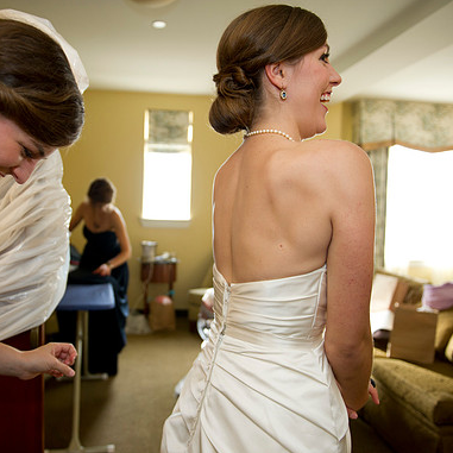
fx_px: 459
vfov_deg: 52.5
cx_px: 189
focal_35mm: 31
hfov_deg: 52.3
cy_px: 228
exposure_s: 1/125
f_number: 2.8
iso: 640
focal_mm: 24
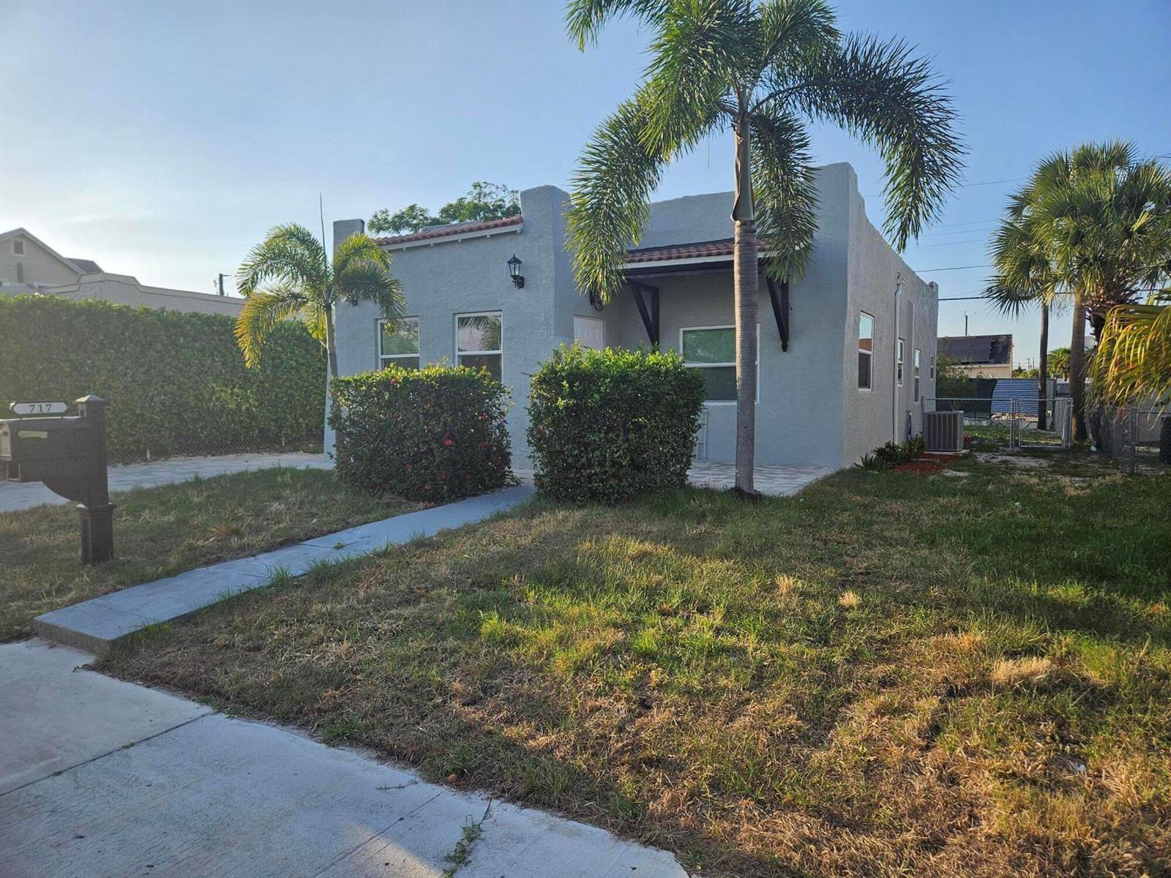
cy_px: 439
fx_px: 778
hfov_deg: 73.9
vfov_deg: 58.9
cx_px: 586
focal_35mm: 23
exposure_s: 1/1218
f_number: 1.8
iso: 25
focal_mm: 5.4
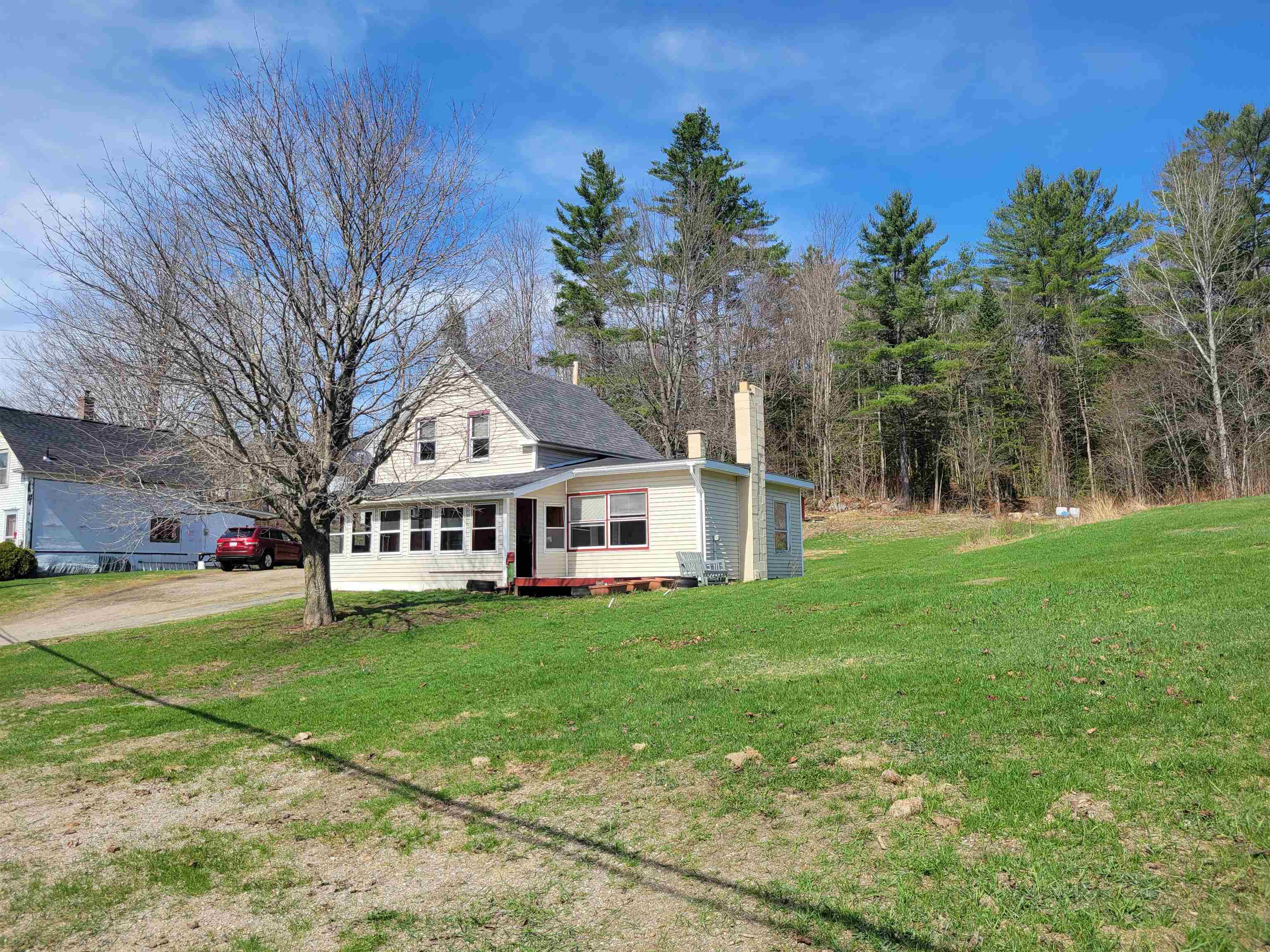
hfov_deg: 67.3
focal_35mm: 26
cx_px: 635
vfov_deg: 53.1
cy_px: 476
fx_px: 954
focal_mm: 5.4
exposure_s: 1/2043
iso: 40
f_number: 1.8
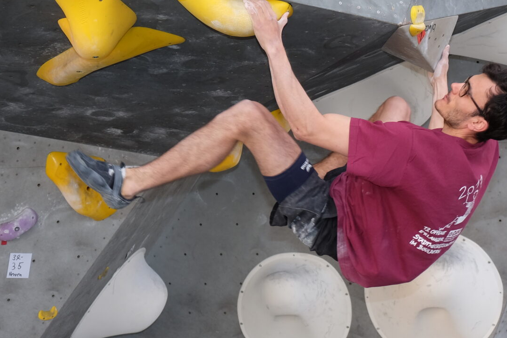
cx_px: 256
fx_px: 1183
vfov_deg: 16.2
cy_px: 100
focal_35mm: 84
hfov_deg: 24.2
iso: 400
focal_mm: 31.5
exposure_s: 1/80
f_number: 3.6
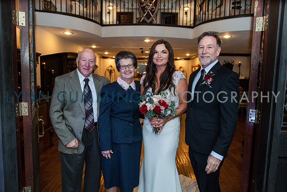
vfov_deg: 53.2
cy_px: 96
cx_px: 144
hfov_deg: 73.7
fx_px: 191
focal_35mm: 24
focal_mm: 24
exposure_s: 1/200
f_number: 3.2
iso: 640
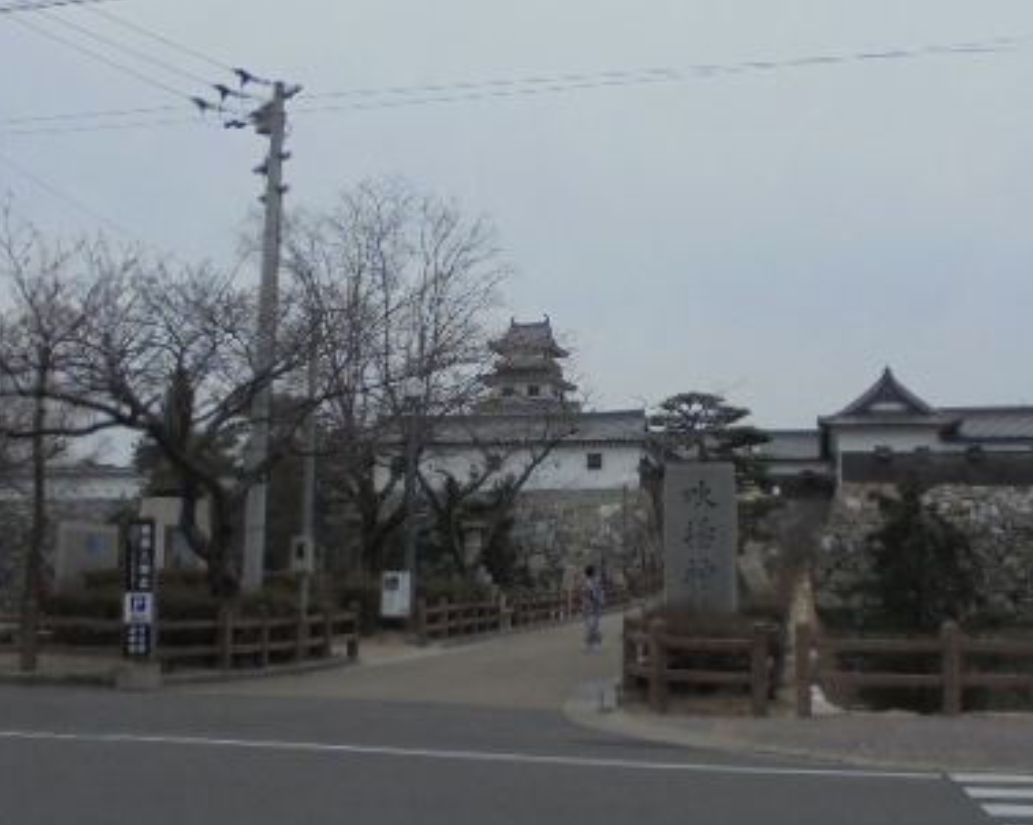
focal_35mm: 43
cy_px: 350
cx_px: 557
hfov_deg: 42.9
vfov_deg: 34.8
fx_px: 1314
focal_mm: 4.6
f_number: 11.5
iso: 100
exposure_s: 1/160
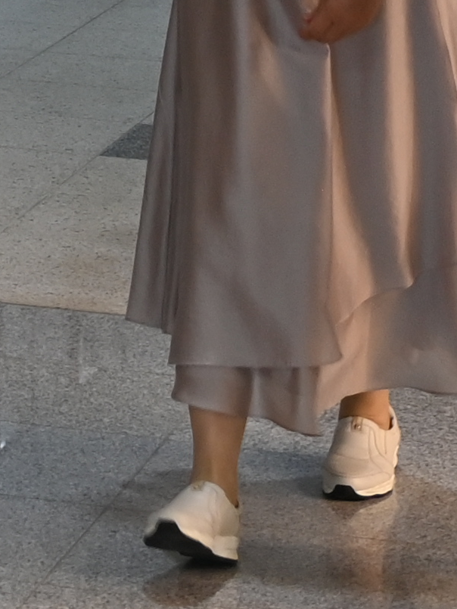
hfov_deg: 6.2
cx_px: -507
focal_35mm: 231
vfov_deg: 8.3
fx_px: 4065
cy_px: -368
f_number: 4
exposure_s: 1/125
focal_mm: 32
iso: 800
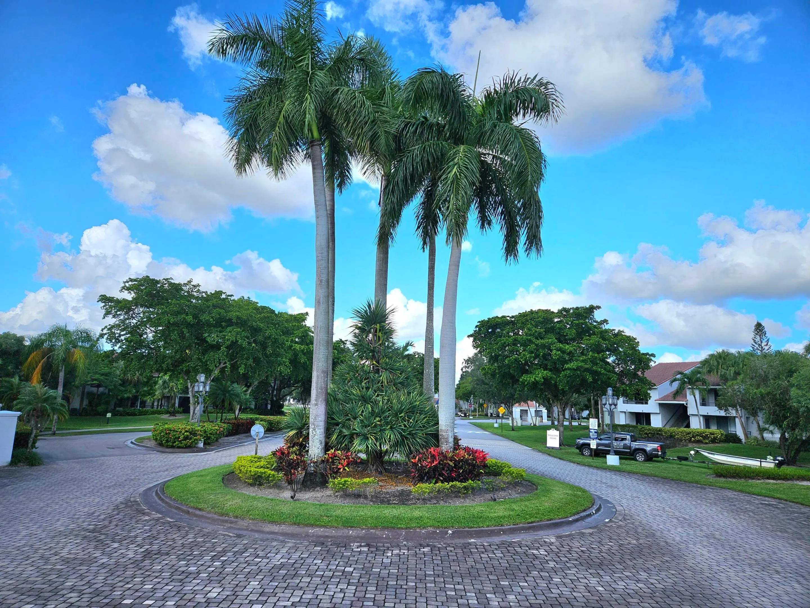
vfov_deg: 58.9
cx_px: 405
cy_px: 304
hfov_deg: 73.9
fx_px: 538
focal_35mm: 23
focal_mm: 5.4
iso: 25
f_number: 1.8
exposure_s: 1/2000
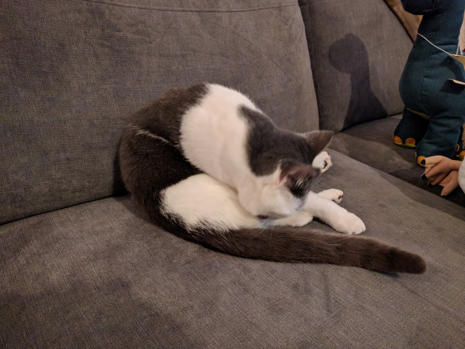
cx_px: 232
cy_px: 174
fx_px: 349
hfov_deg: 67.3
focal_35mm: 26
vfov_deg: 53.1
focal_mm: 4.67
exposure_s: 1/35
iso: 765
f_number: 2
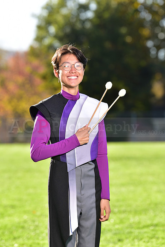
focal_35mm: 200
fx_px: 1374
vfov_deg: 10.3
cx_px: 82
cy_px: 124
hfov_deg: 6.9
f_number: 5
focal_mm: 200
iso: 80
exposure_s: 1/200
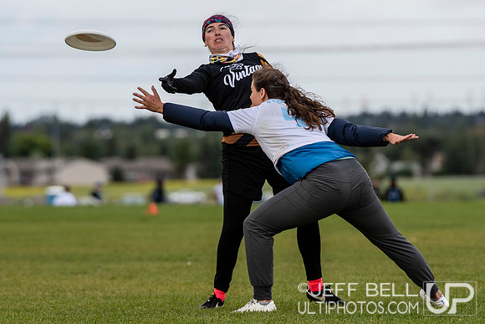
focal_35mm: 432
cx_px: 262
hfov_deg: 4.8
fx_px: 5825
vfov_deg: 3.2
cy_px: 118
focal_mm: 200
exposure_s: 1/1250
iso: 200
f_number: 4
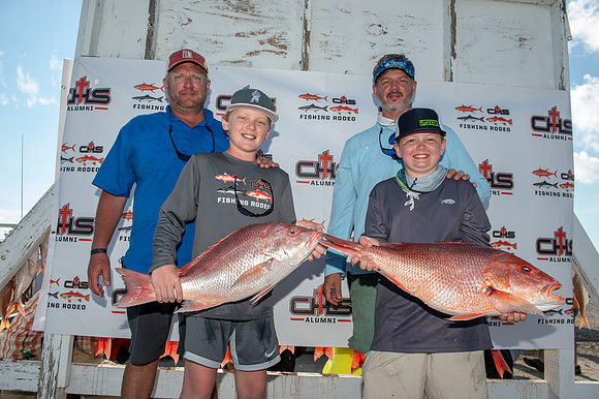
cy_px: 200
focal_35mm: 27
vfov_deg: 47.9
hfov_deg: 67.4
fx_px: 449
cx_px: 300
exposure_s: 1/200
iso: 50
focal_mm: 27
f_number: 7.1
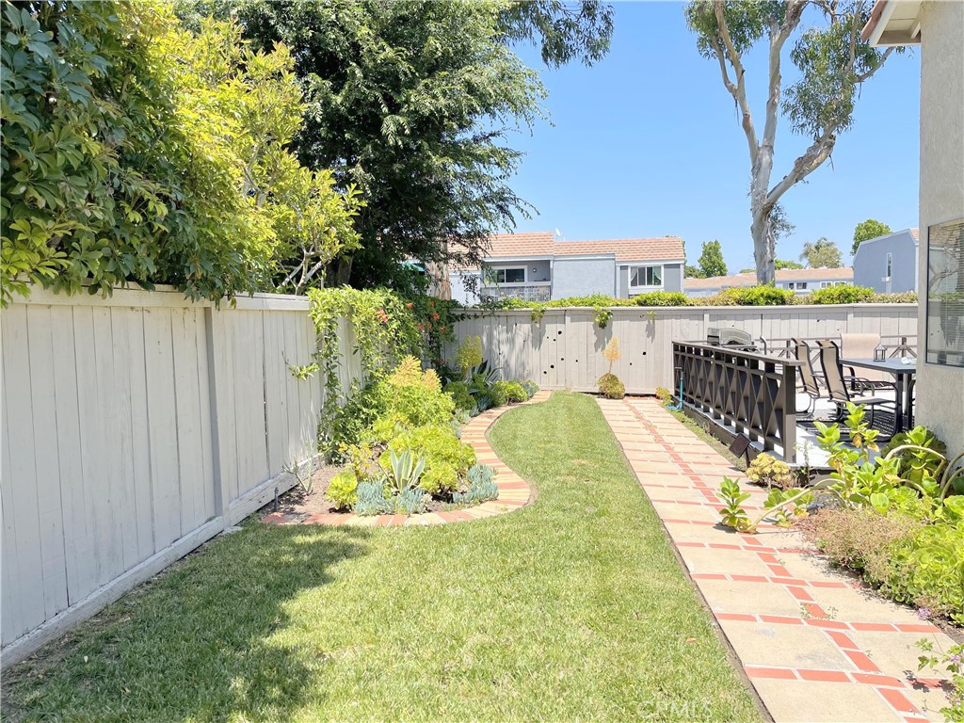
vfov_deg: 53.1
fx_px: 724
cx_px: 482
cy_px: 362
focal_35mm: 26
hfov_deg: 67.3
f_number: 1.6
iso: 32
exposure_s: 1/2717
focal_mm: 5.1
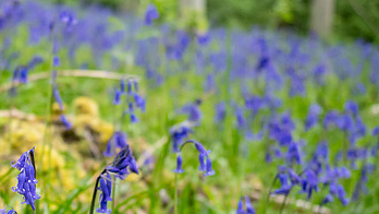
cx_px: 63
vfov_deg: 11.1
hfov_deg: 19.4
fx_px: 1096
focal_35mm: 109
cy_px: 141
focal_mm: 28
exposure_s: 1/800
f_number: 2.8
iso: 500
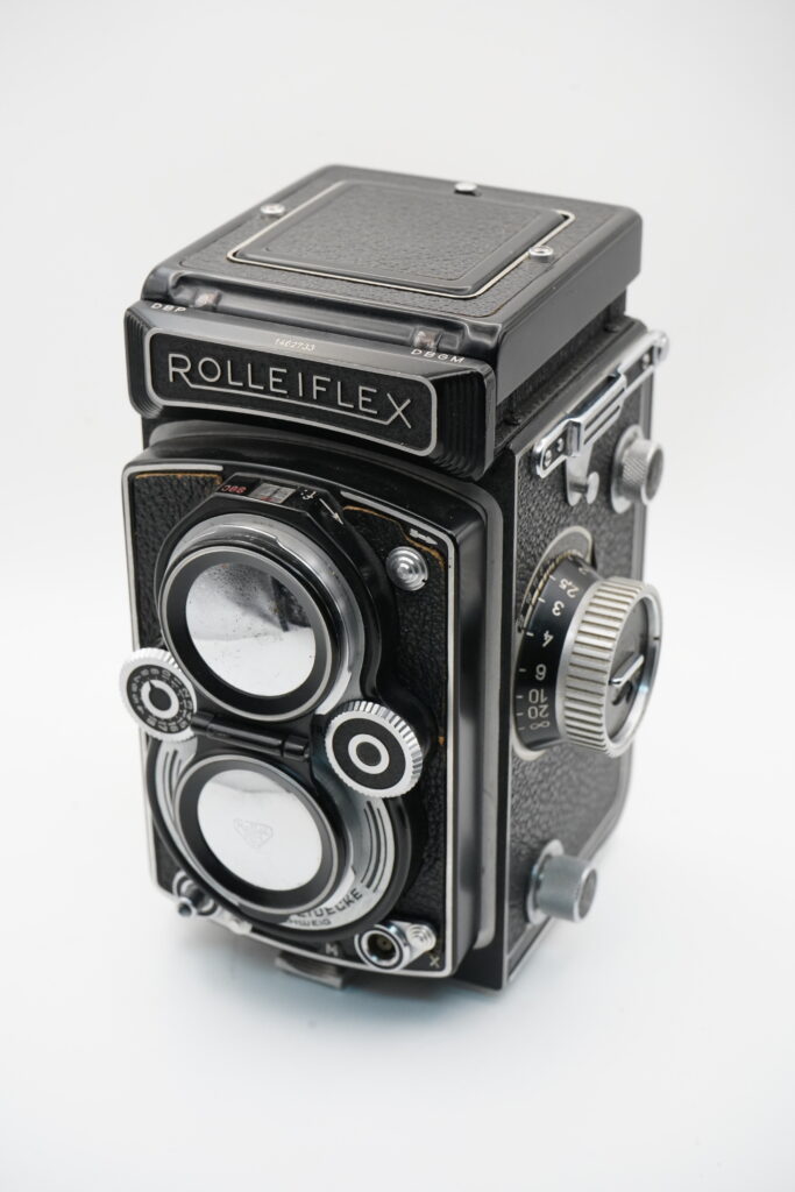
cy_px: 596
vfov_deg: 32.4
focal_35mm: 62
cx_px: 398
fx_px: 2053
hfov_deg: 21.9
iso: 3200
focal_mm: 62
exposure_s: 1/125
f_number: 11
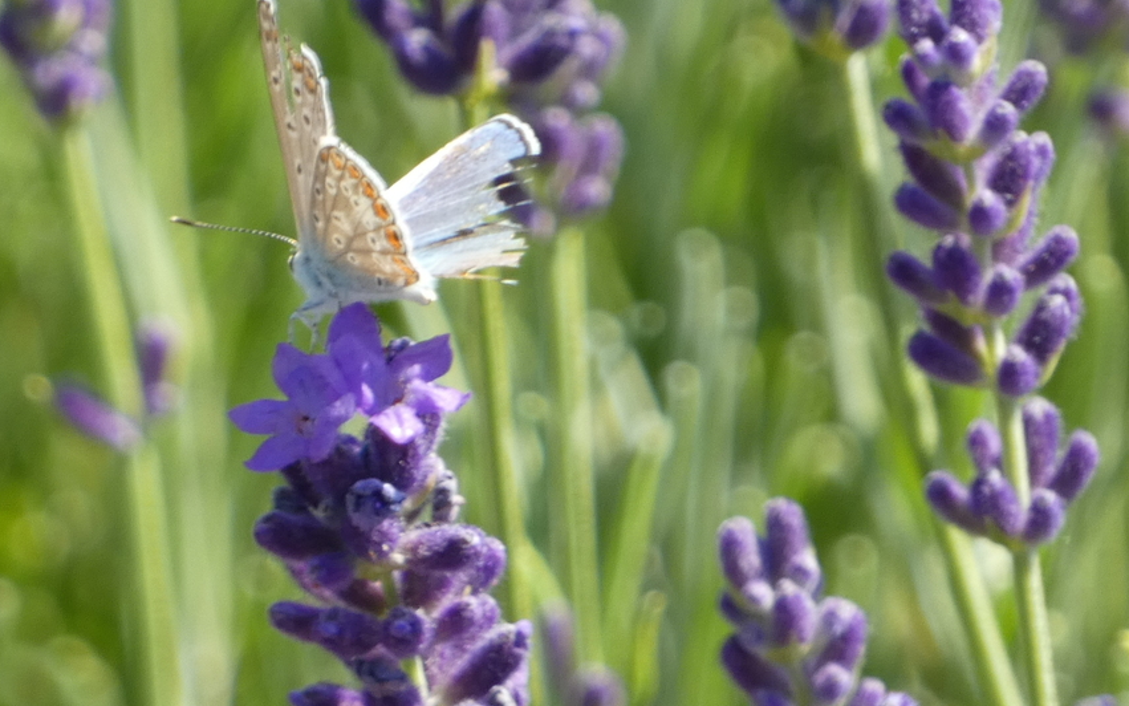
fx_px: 22278
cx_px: 564
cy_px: 329
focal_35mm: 724
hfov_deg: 2.9
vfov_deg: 1.8
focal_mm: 121.9
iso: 125
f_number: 5.6
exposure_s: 1/100
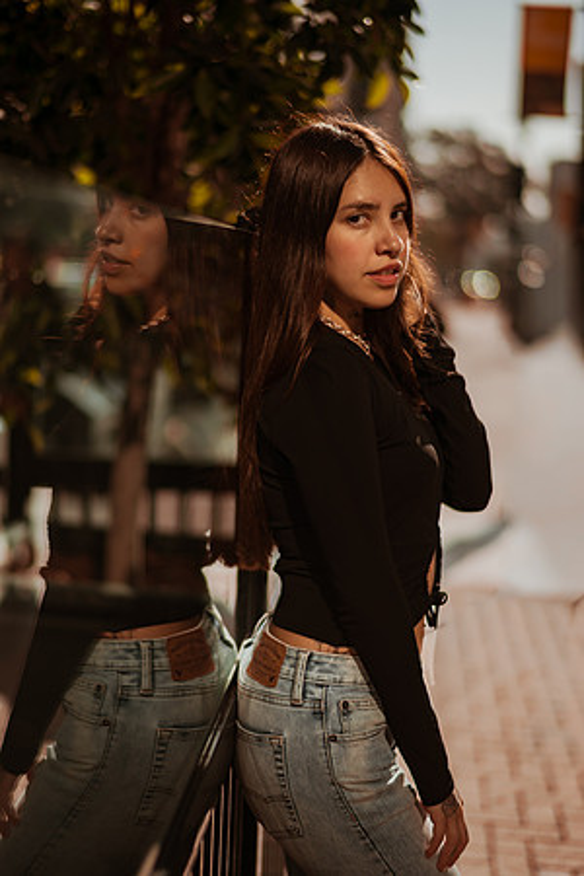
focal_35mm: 58
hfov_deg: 23.4
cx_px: 292
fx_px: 1411
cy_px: 438
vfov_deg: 34.5
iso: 50
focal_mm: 58
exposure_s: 1/8000
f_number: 1.4
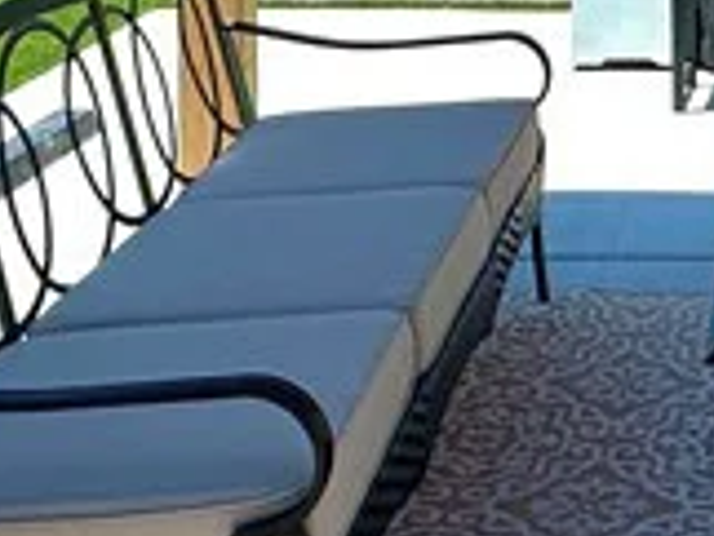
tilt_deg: -1.8
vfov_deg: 15.1
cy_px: -332
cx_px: 851
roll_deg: -0.8
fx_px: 1837
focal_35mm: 89
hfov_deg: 20.6
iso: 40
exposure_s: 1/1276
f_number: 2.2
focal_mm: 2.22
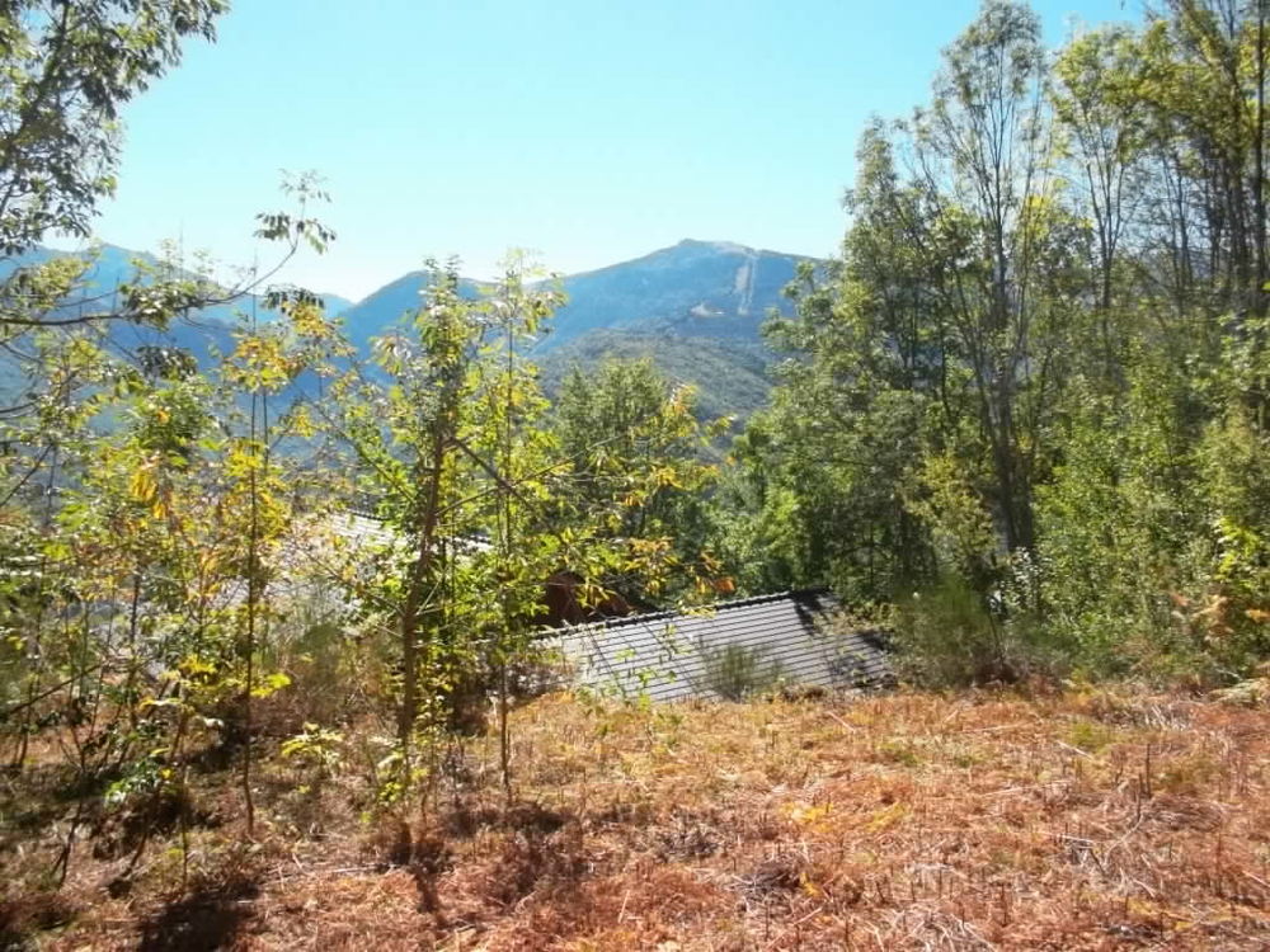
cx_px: 635
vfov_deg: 49.7
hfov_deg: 63.4
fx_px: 1027
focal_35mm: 28
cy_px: 476
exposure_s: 1/500
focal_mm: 4.1
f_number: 3.3
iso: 80
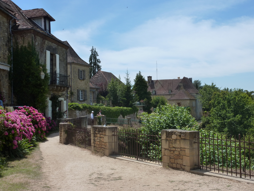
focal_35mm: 45
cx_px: 127
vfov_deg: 32.2
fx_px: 330
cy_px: 96
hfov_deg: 42.1
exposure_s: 1/400
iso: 125
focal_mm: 7.3
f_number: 5.6
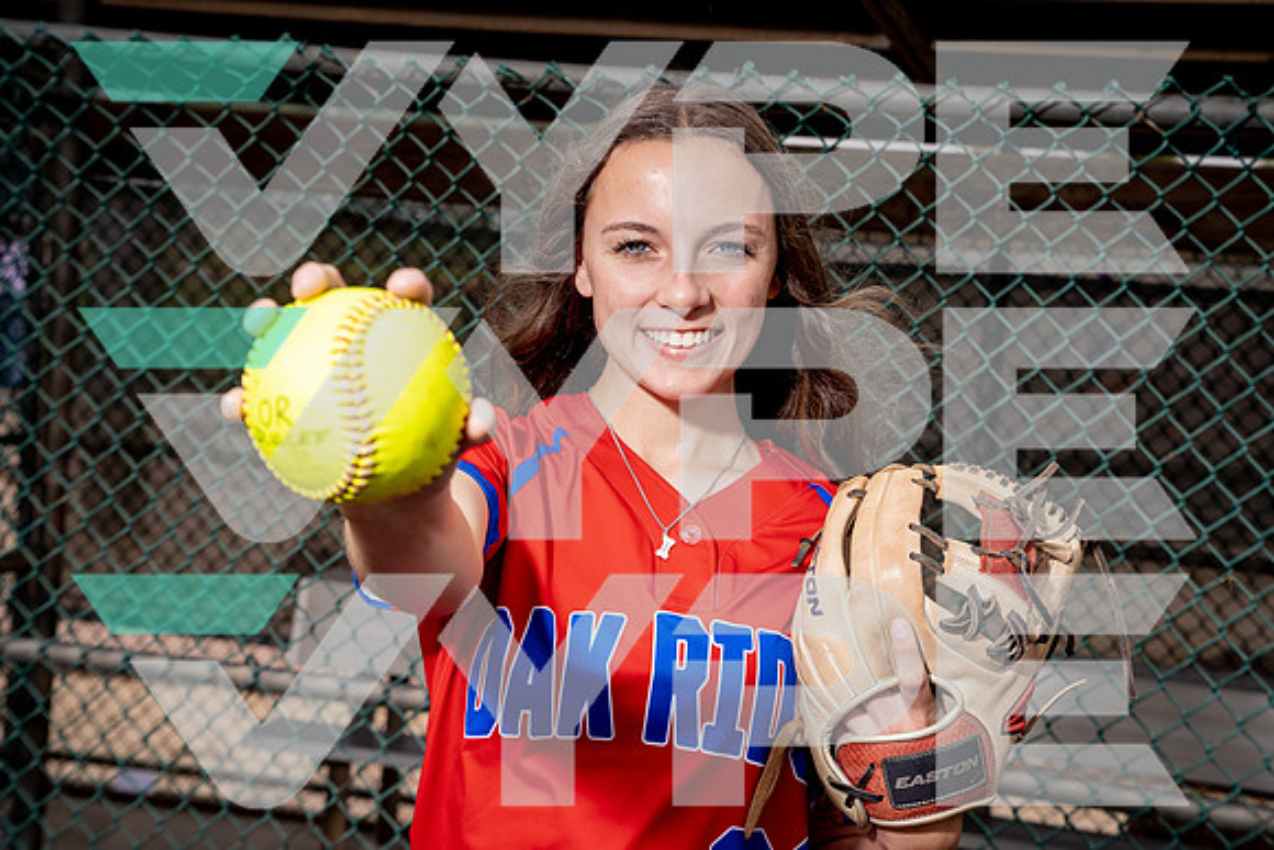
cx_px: 637
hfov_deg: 33.9
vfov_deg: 23.0
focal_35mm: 59
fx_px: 2088
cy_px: 425
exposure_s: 1/250
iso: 100
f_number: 8
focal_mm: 59
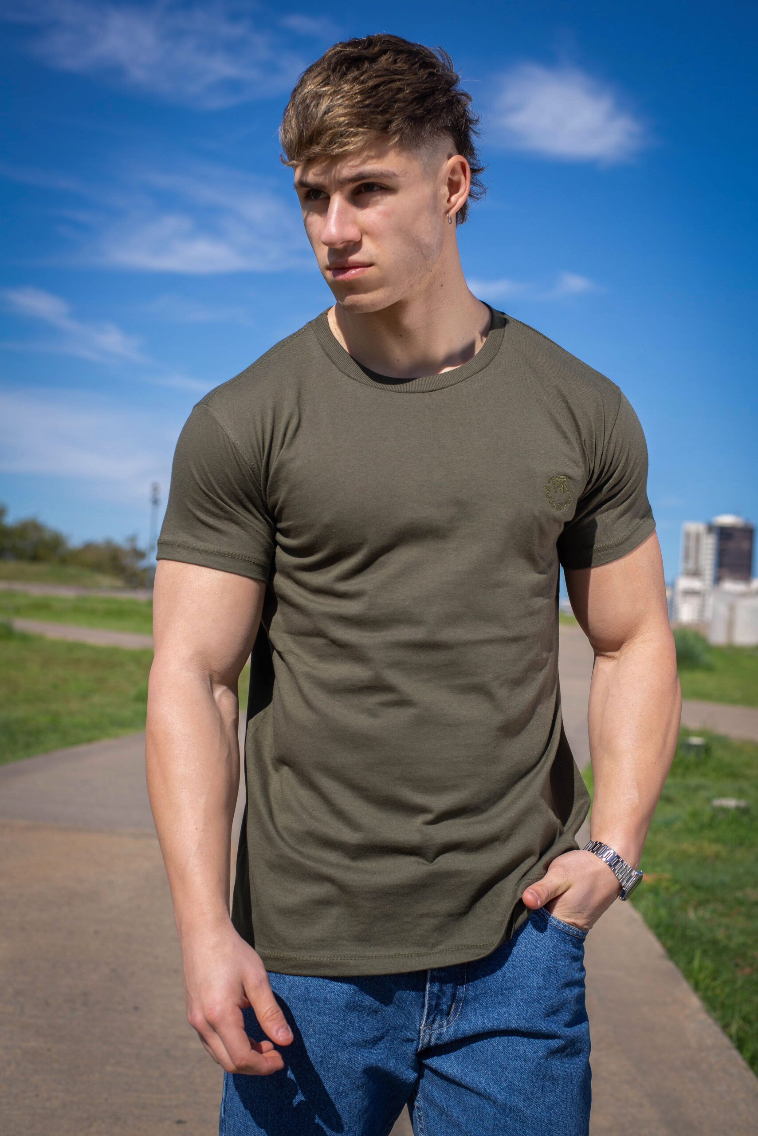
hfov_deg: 27.0
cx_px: 379
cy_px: 568
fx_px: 1578
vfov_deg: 39.6
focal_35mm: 50
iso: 160
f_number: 5
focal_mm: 50
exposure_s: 1/1250
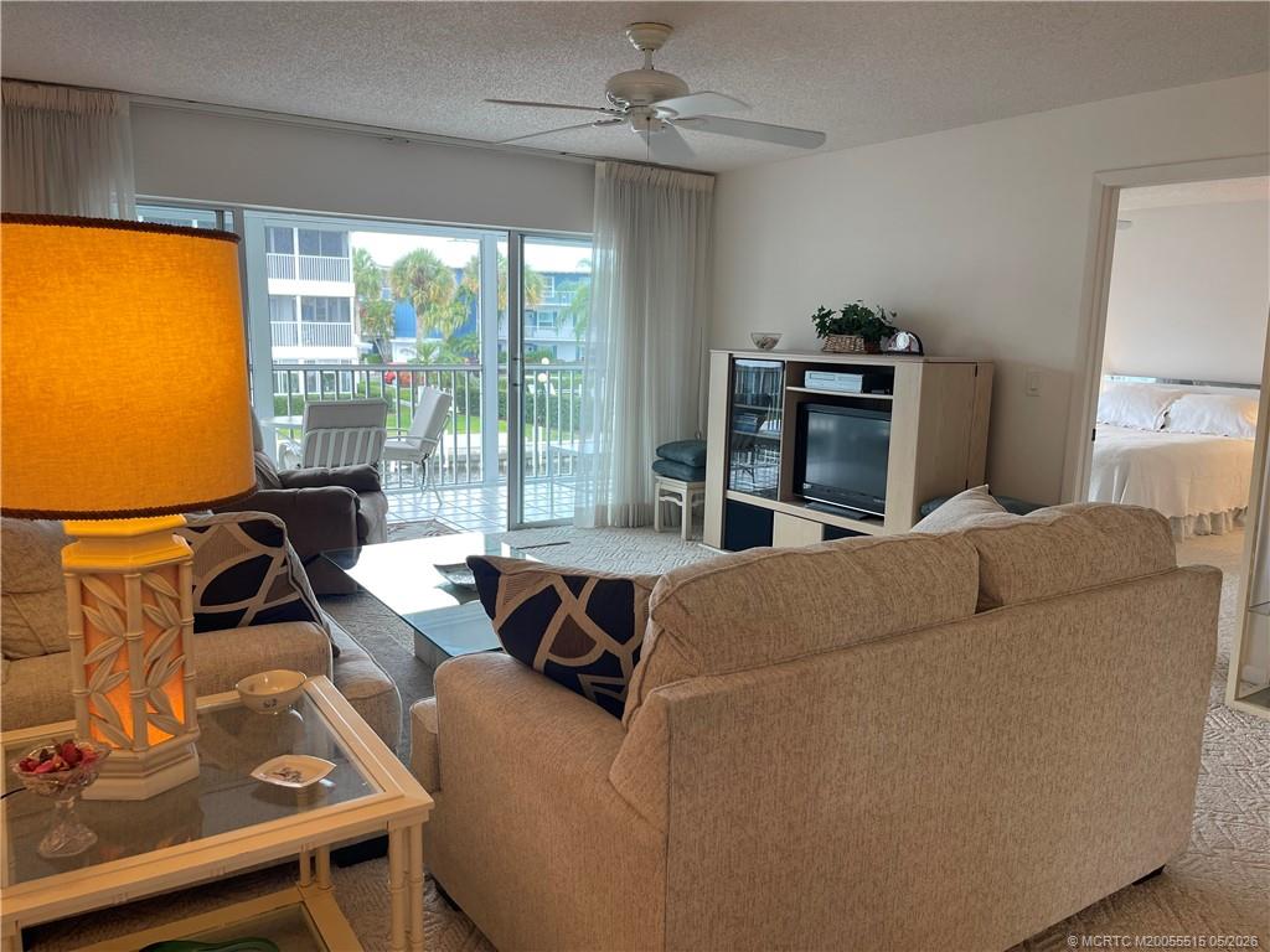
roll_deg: -0.6
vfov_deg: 54.9
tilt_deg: -10.0
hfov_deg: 69.4
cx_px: 635
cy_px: 476
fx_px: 917
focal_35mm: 25
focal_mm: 5.1
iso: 64
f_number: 1.6
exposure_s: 1/120
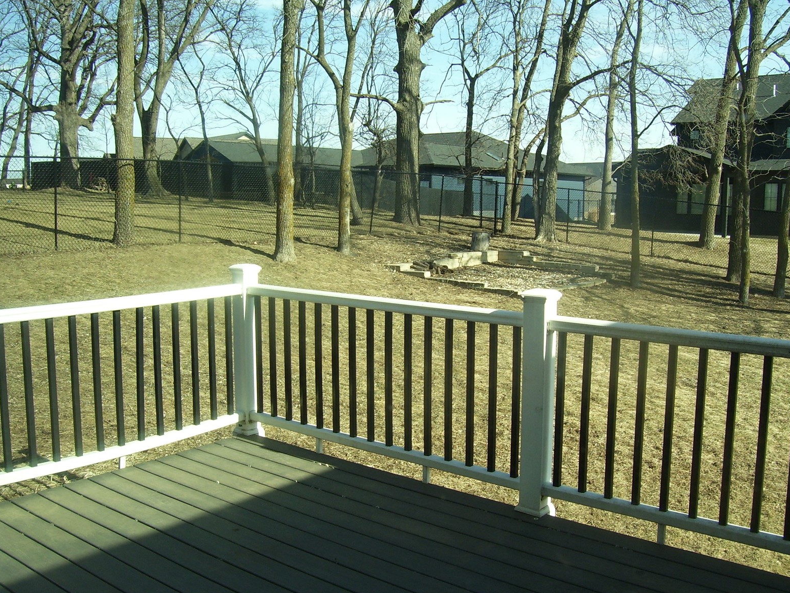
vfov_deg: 40.7
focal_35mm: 35
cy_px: 299
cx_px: 396
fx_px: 799
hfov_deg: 52.6
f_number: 4.8
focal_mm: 5.6
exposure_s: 1/250
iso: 80
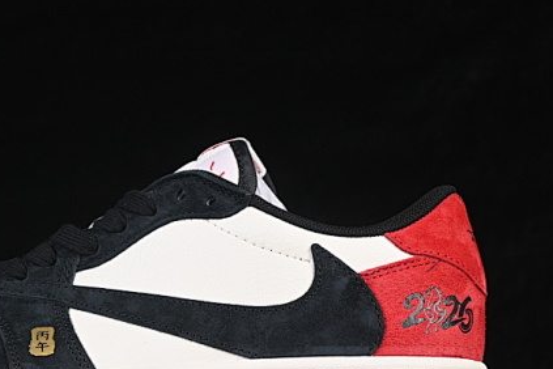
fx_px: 2181
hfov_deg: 14.4
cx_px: 152
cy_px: 219
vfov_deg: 9.7
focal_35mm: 142
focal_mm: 50
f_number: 7.1
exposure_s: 1/60
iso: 160
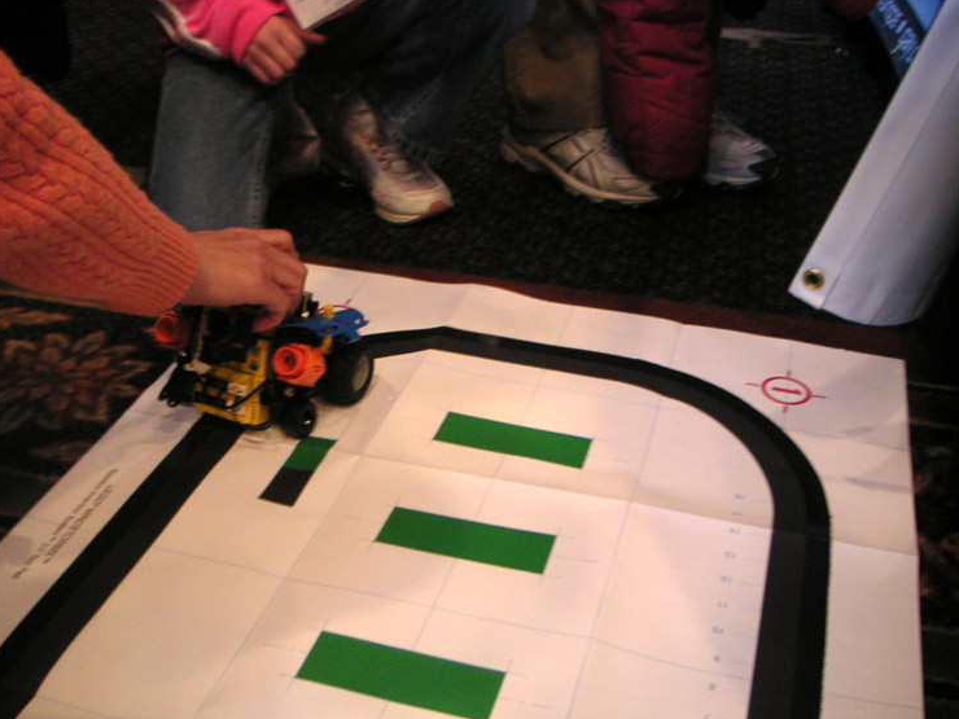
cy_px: 364
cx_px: 452
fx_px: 1108
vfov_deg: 36.0
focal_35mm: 40
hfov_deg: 46.8
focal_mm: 5.7
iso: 100
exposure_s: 1/15
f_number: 2.8
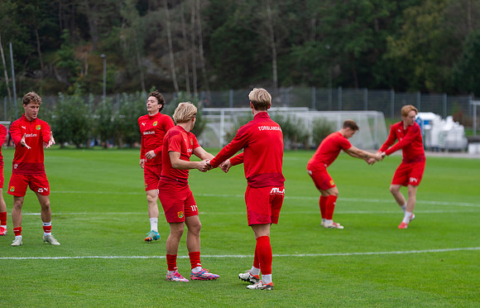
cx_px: 263
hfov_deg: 15.2
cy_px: 176
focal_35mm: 137
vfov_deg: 9.8
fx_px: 1801
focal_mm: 122
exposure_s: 1/1600
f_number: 3.2
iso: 360
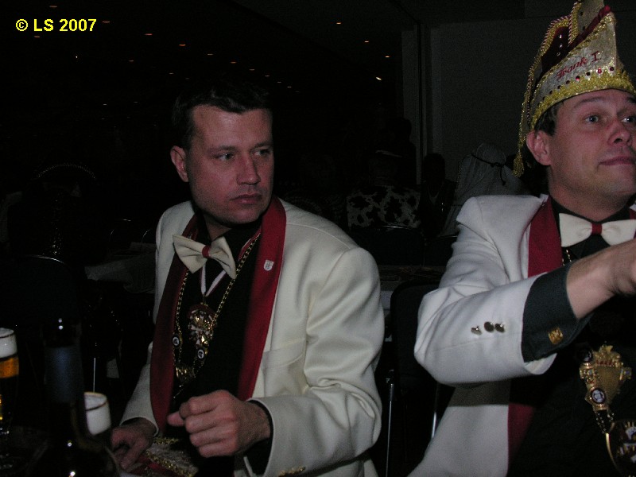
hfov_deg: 52.6
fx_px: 643
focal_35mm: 35
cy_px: 238
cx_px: 318
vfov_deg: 40.7
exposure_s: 1/60.1
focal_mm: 8.9
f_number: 4
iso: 200
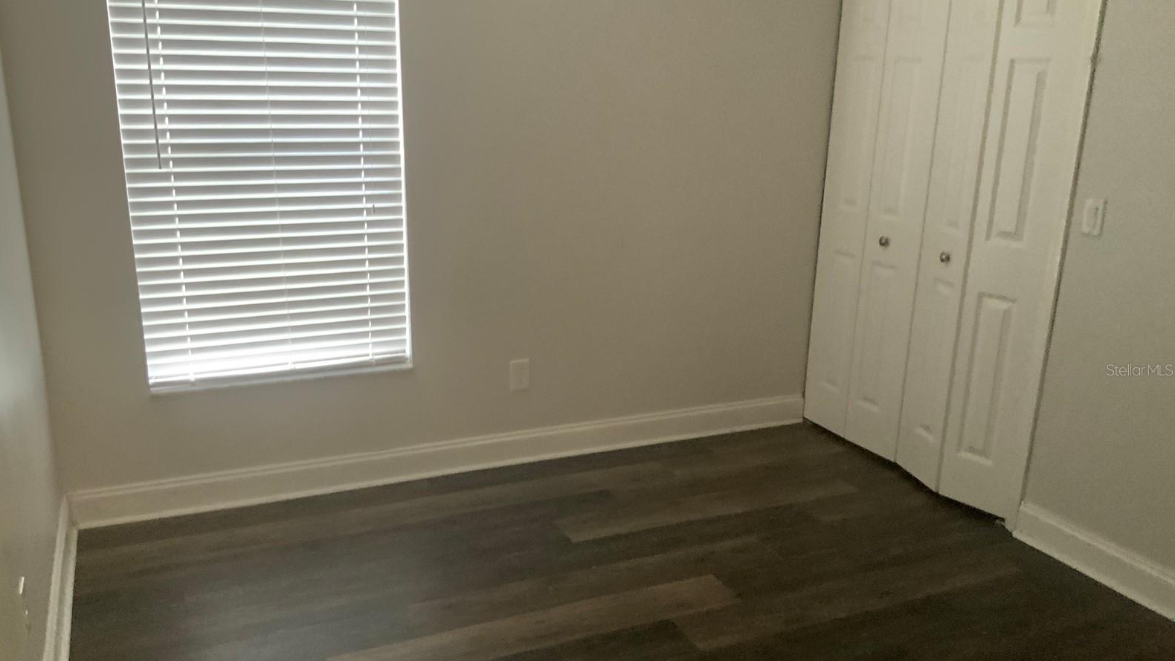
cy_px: 370
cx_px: 582
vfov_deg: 36.6
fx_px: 997
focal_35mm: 32
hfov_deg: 61.0
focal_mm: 3
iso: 250
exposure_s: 1/40
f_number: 1.8
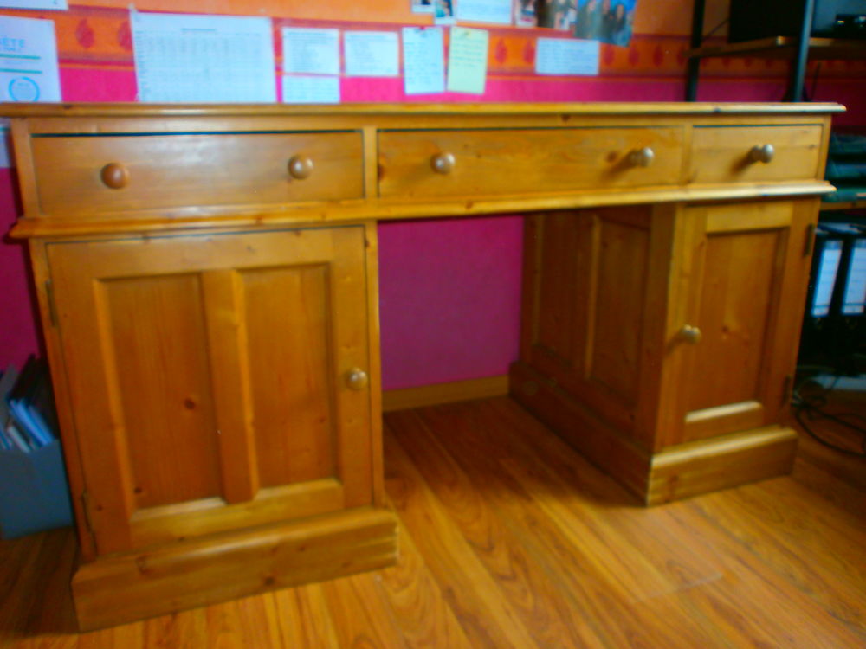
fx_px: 675
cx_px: 433
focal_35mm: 27
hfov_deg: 65.3
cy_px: 324
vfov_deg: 51.4
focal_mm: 4.8
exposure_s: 1/30
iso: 125
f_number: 2.9
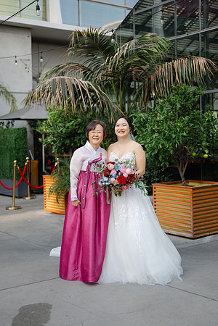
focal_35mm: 50
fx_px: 454
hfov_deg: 27.0
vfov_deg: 39.6
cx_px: 109
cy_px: 163
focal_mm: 50
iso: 80
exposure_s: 1/500
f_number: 2
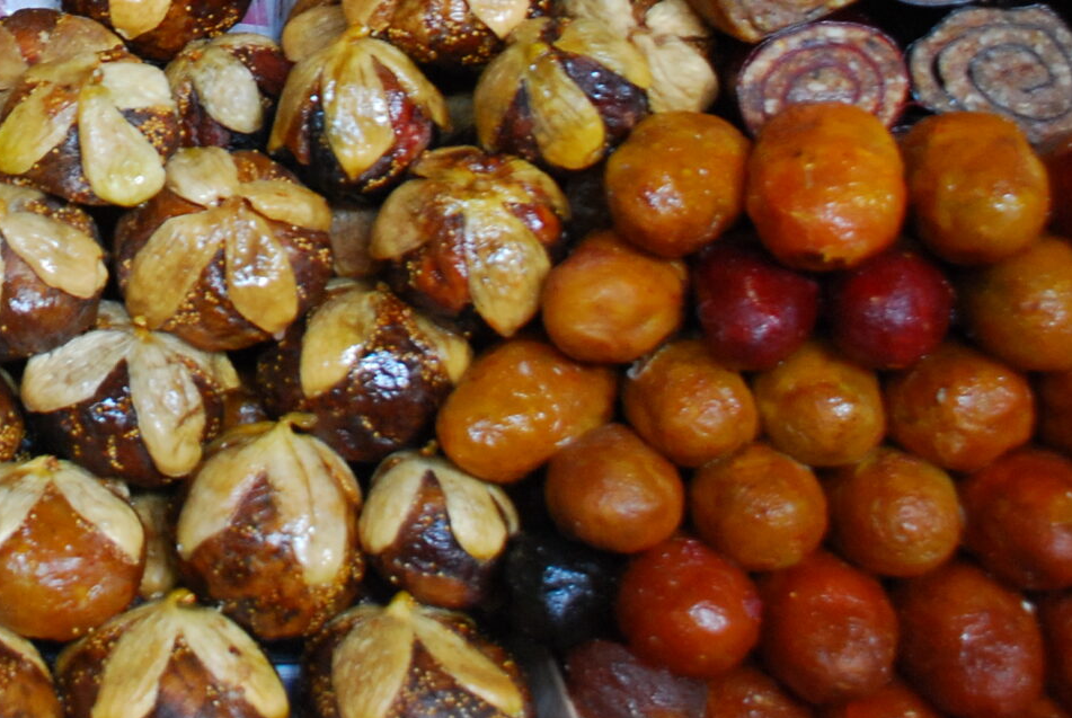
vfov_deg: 12.7
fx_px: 3131
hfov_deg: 18.7
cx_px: -87
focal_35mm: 105
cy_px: -197
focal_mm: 26
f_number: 4
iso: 500
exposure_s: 1/30
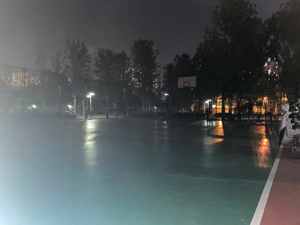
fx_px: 225
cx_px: 150
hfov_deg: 67.3
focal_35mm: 26
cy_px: 112
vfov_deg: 53.1
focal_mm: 4.2
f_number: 1.6
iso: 400
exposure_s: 1/4
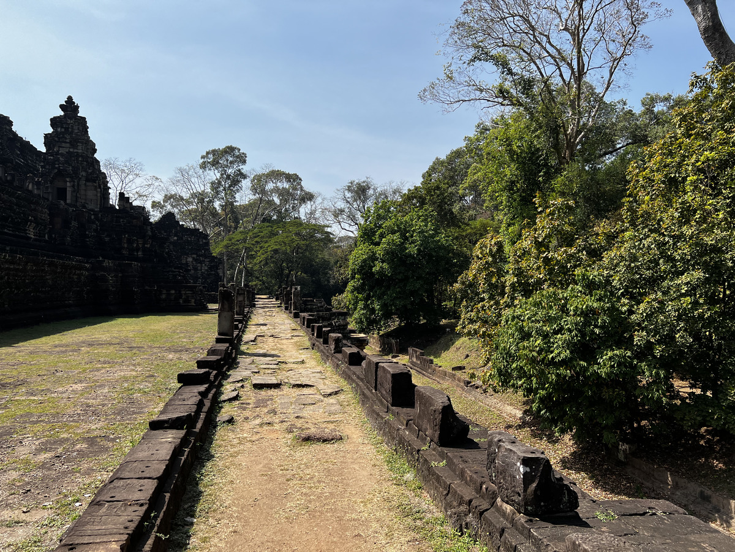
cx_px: 368
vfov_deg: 53.1
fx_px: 552
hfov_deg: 67.3
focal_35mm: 26
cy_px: 276
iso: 50
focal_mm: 5.7
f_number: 1.5
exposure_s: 1/3704
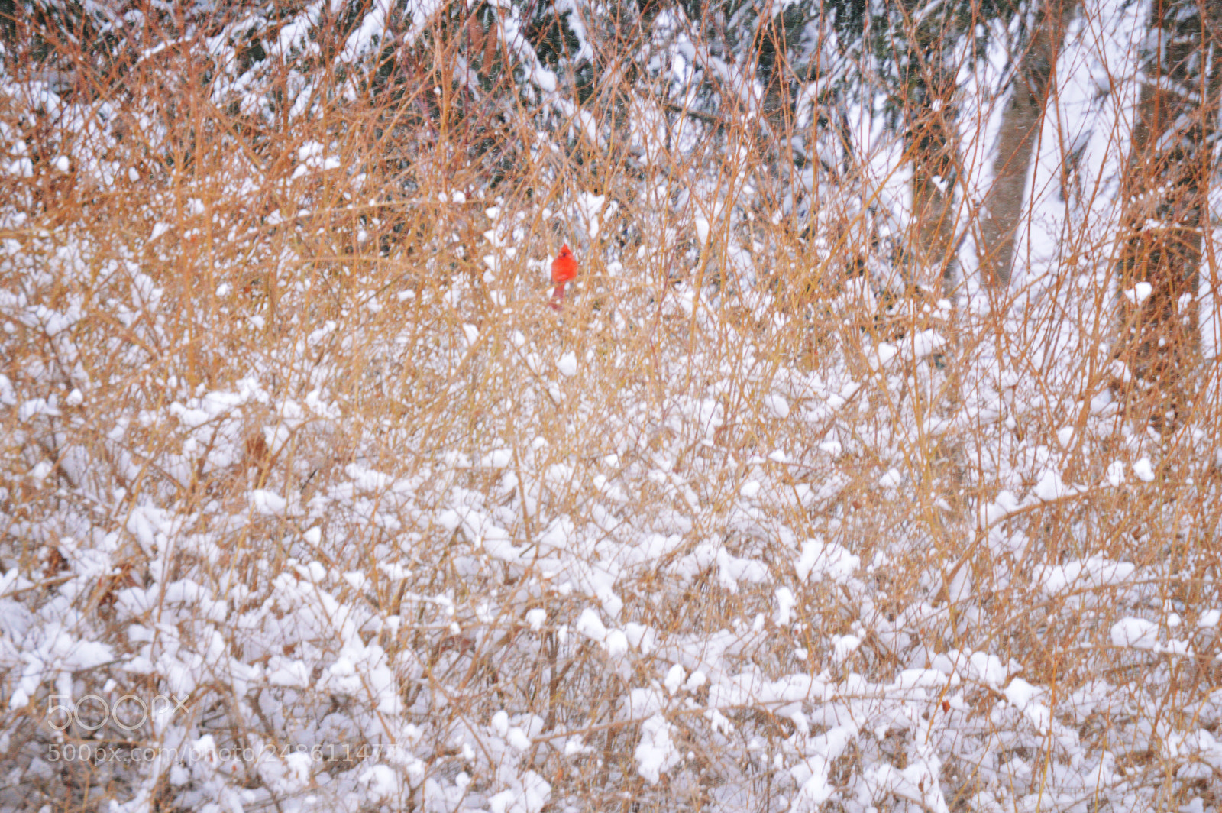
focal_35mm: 300
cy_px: 406
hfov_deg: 6.9
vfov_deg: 4.6
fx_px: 10175
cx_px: 611
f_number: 5.6
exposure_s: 1/80
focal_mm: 200
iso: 800
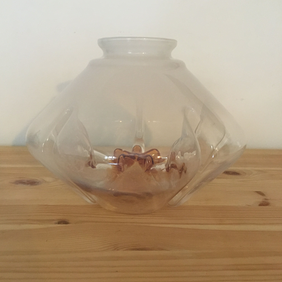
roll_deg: -1.7
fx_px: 323
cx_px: 138
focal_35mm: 35
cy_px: 105
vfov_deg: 46.8
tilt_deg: -4.4
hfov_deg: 47.2
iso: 250
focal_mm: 4.15
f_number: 2.2
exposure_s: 1/17
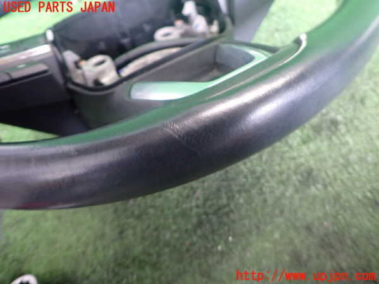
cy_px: 142
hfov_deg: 69.4
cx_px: 190
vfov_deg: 54.9
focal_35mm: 25
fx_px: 274
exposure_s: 1/30
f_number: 2
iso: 640
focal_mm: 4.5
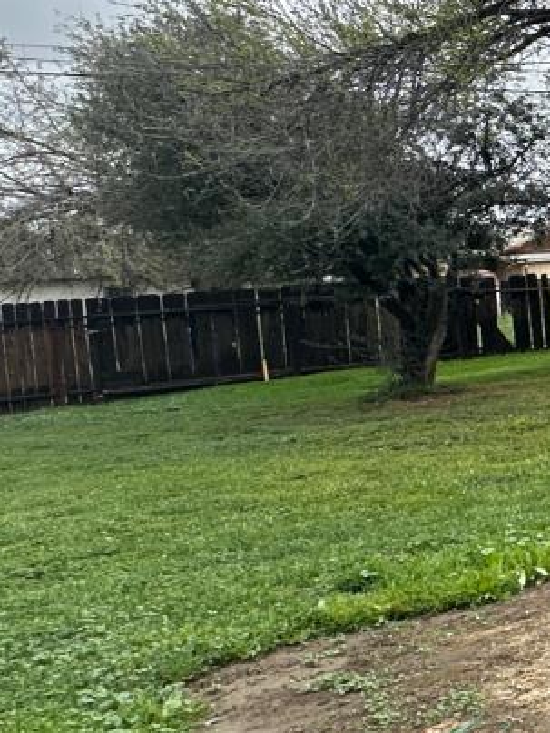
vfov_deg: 36.5
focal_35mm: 52
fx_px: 1102
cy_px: 262
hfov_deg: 16.5
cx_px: 1231
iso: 40
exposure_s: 1/785
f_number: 2.2
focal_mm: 2.22
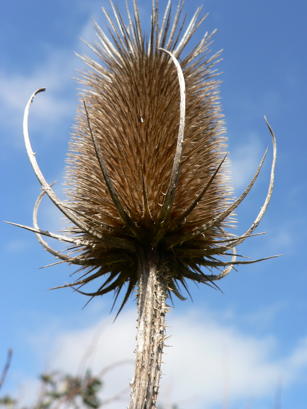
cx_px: 154
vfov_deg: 33.8
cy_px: 204
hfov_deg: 25.7
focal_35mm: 57
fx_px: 674
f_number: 4.5
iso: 80
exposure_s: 1/320
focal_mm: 9.5
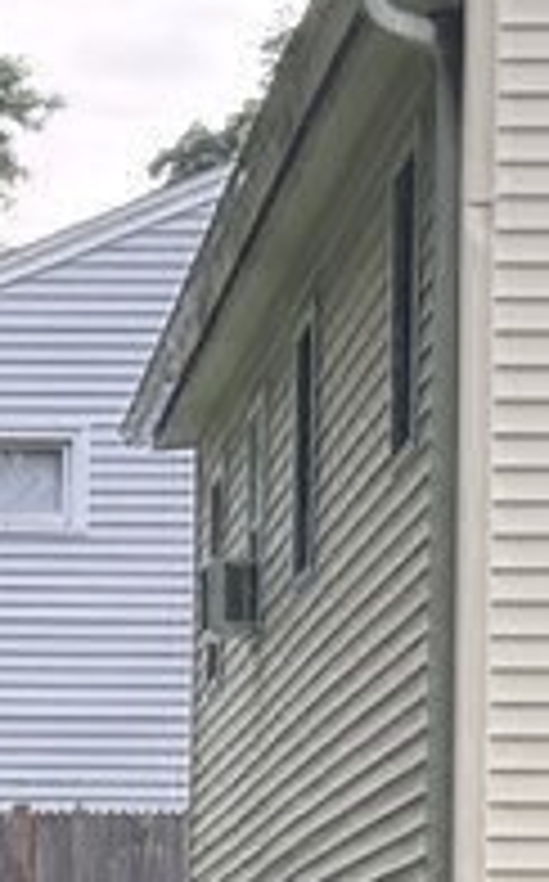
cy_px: 1242
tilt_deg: -0.3
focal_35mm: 266
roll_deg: -1.3
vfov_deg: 7.8
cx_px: -450
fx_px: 6387
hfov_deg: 4.9
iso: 100
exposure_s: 1/622
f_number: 1.78
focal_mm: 6.76
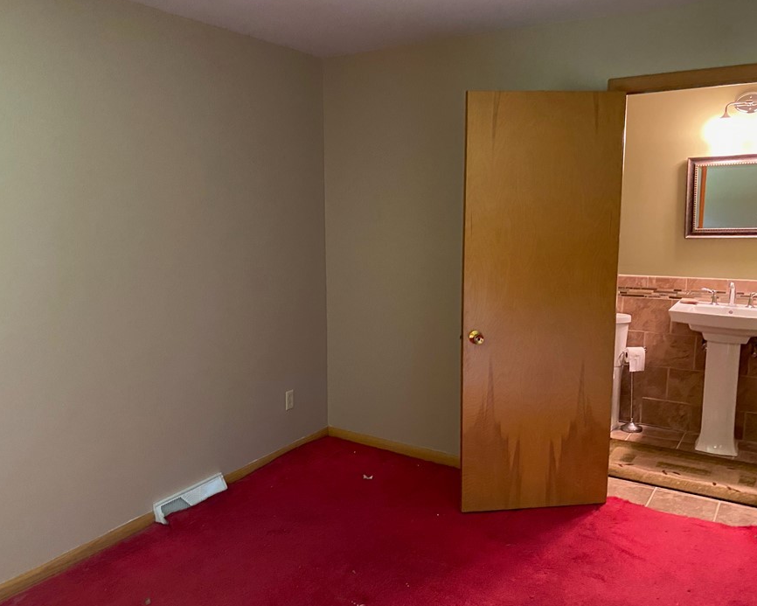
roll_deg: +1.4
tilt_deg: -10.3
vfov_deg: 48.5
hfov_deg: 58.6
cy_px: 311
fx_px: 672
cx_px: 341
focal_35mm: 30
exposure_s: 1/30
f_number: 1.8
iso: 640
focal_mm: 4.25
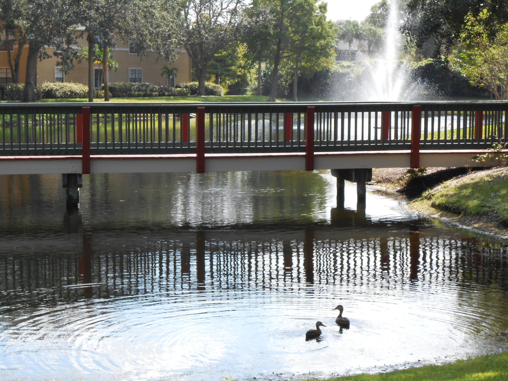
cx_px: 254
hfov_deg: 24.1
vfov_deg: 18.2
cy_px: 190
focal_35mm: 81
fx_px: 1189
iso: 80
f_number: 6.6
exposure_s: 1/100
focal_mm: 14.5
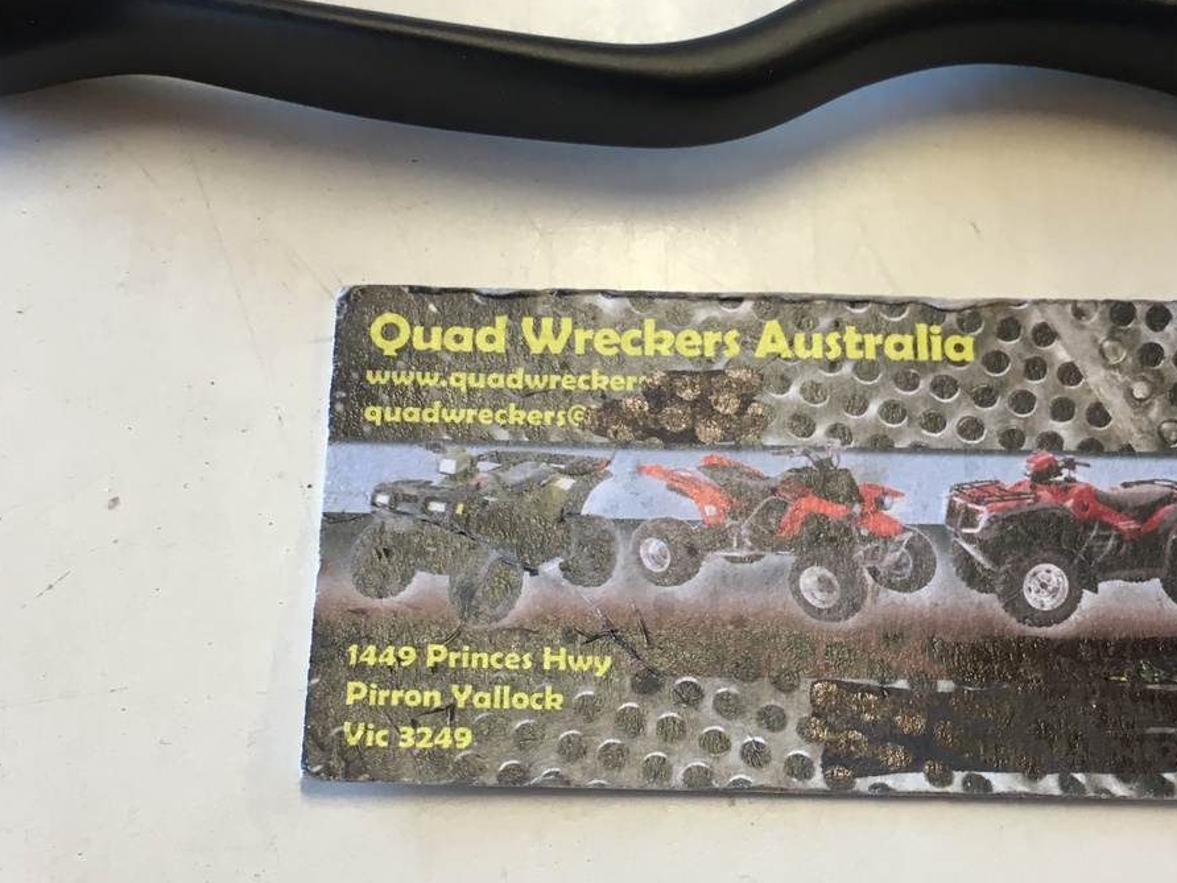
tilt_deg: -65.7
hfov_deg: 36.8
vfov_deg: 28.0
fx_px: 1768
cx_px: 615
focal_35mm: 52
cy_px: 397
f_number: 2.2
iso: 64
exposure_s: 1/33
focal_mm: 4.15
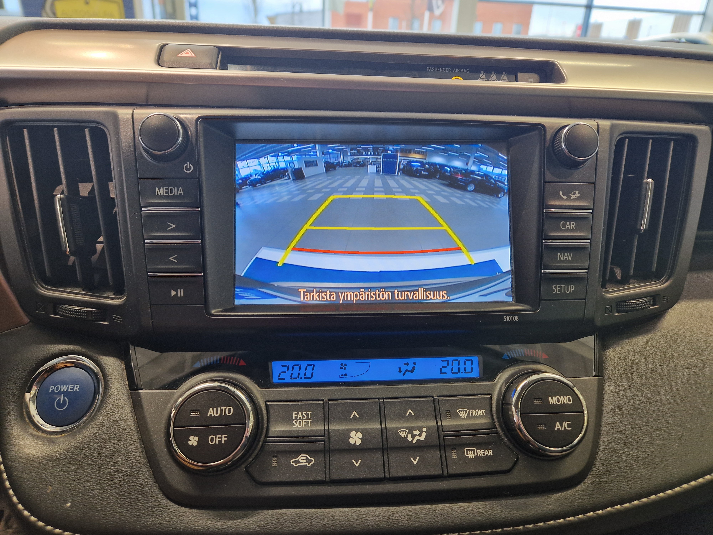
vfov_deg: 58.9
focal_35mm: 23
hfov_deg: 73.9
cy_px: 268
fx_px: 474
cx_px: 356
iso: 100
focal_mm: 5.4
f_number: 1.8
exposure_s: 1/50
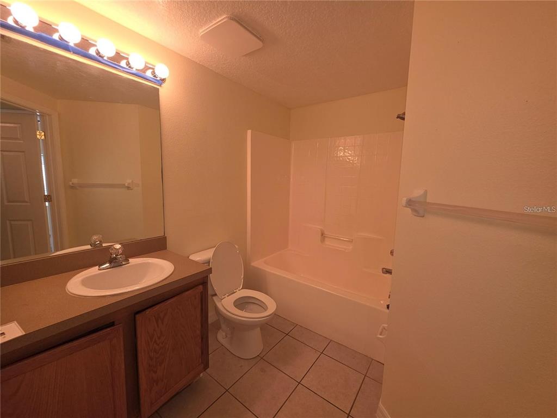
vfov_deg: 89.9
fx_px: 209
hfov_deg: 106.2
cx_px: 278
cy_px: 209
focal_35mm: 13
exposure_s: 1/60
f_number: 1.9
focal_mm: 2.2
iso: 32
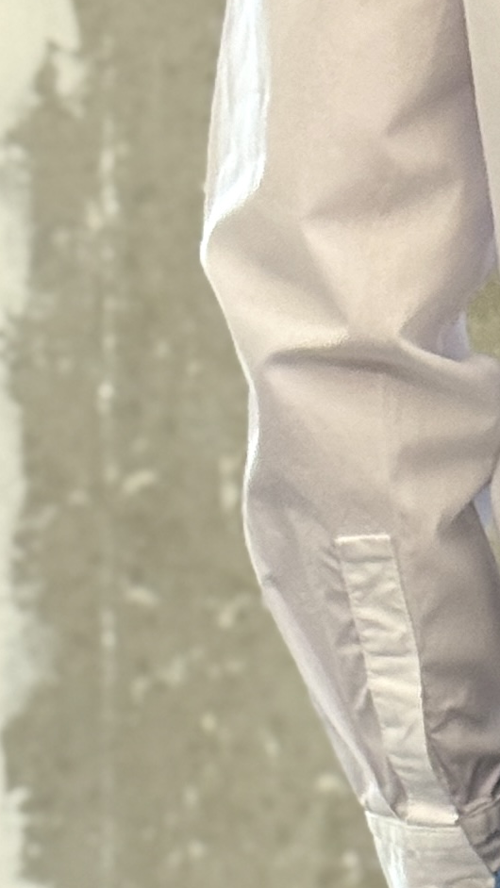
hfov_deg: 5.7
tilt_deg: -3.8
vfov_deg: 9.7
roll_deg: -0.4
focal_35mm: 207
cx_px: 995
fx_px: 4878
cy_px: 1730
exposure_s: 1/100
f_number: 1.78
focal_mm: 6.76
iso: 125
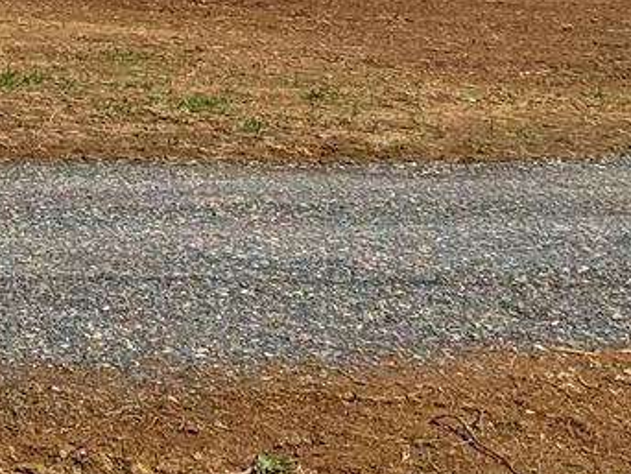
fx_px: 3685
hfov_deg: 9.4
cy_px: -310
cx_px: -459
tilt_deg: -0.6
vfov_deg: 7.2
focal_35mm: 202
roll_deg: +0.5
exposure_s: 1/7874
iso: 64
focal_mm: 6.76
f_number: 1.78
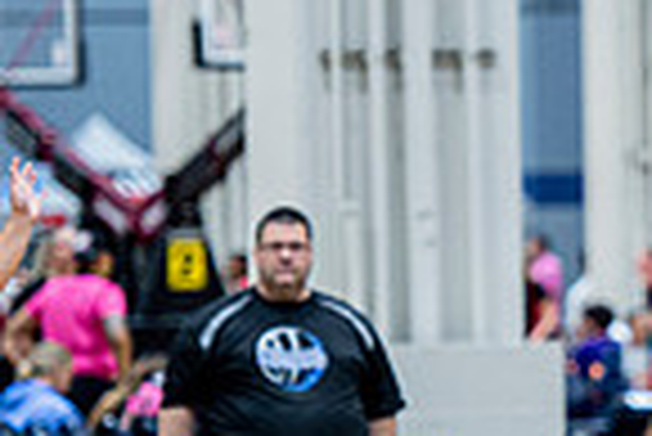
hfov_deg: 3.5
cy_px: 288
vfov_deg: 2.4
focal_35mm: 579
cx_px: 1052
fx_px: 10497
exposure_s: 1/400
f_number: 2.8
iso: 2000
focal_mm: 145
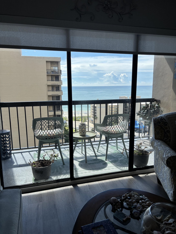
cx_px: 88
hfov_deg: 53.1
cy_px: 117
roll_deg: +1.5
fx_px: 176
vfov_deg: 67.3
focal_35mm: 26
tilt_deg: -10.7
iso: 50
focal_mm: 5.96
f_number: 1.6
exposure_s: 1/1912
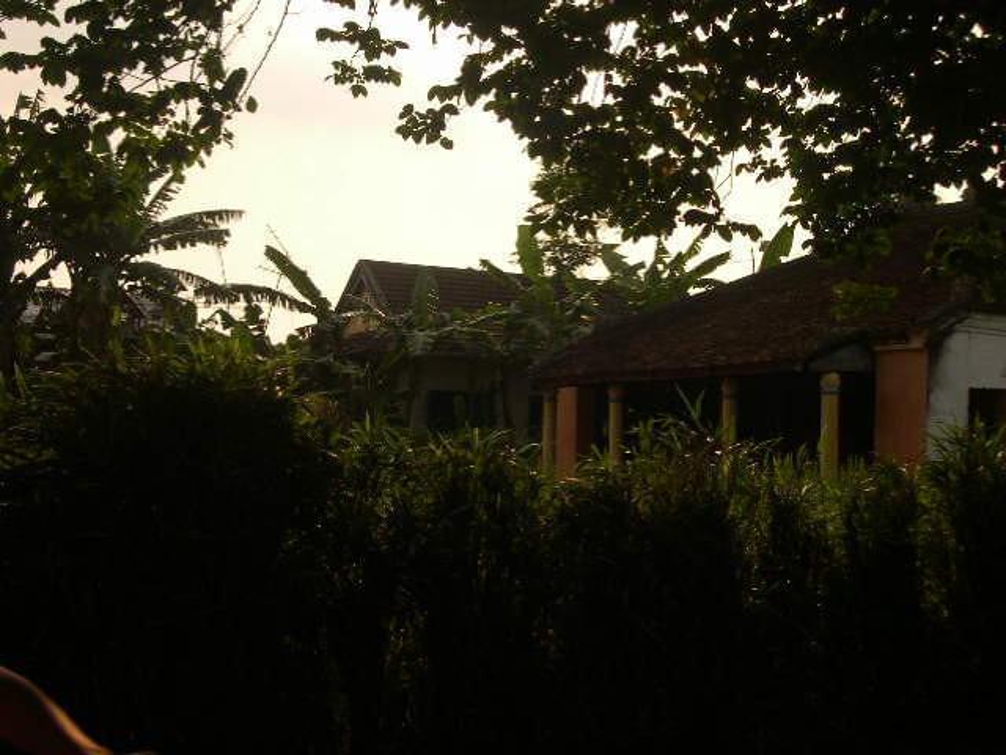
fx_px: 1104
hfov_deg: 49.0
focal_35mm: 38
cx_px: 503
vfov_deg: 37.7
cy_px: 378
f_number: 9.2
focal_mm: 12.2
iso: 100
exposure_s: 1/117
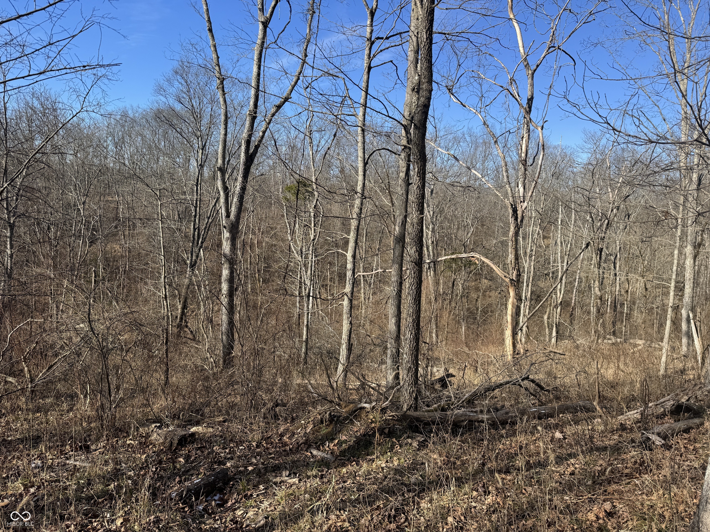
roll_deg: -4.5
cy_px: 266
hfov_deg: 71.6
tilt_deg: -6.3
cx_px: 355
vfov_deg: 56.8
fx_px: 492
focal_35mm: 24
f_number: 1.78
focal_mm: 6.76
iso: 80
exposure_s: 1/2415
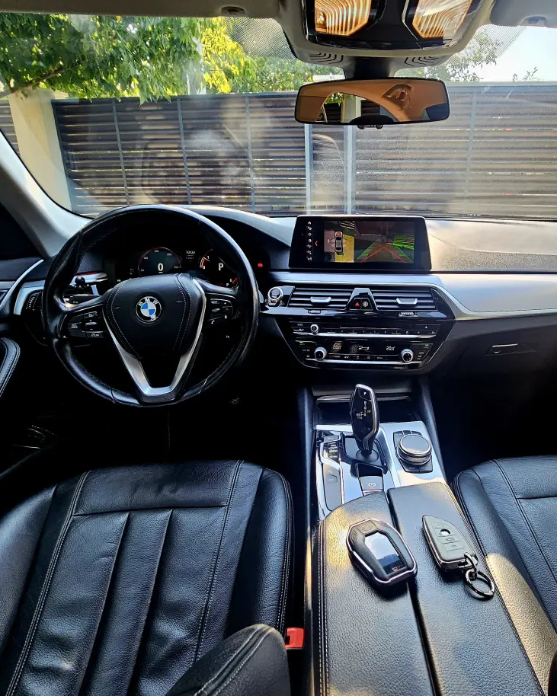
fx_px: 412
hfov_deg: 66.6
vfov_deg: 80.4
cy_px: 341
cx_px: 363
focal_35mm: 20
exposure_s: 1/123
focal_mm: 2.2
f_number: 2.2
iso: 64
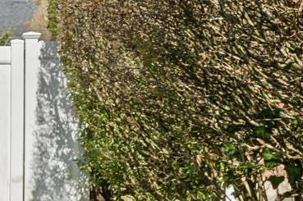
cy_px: 73
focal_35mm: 100
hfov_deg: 19.4
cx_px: -53
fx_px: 841
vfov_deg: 13.6
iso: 200
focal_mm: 24
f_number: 11
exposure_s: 1/500
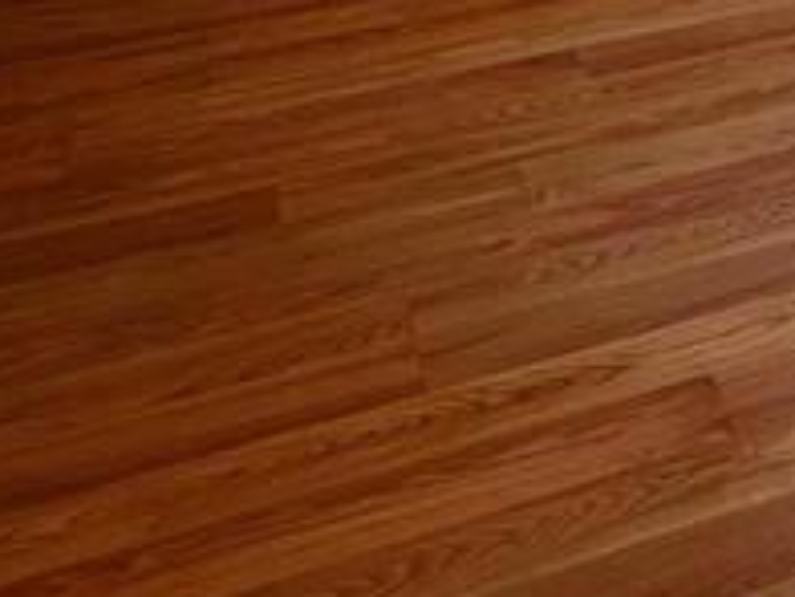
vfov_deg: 18.2
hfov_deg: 23.6
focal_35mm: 68
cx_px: 1148
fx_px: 1562
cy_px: -394
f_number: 2.2
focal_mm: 2.2
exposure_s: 1/60
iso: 100
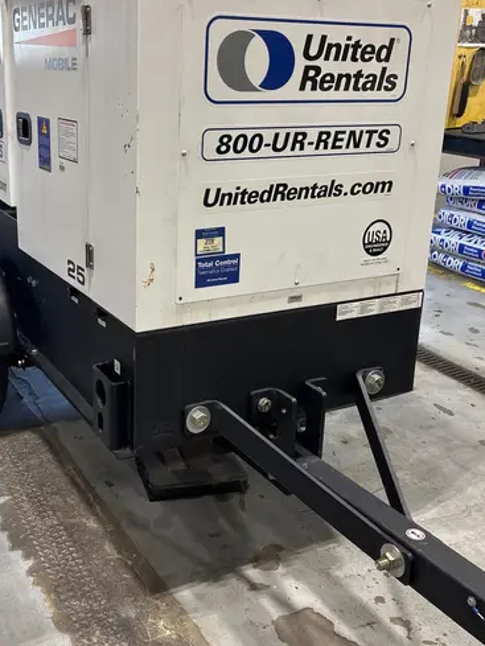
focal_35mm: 39
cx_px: 169
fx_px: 728
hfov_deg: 36.5
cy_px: 285
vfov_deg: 47.8
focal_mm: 5.96
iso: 125
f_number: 1.6
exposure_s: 1/60
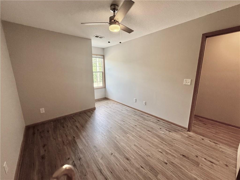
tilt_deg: -12.5
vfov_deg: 85.7
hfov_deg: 102.1
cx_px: 120
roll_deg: -0.4
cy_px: 90
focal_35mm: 14
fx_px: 97
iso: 250
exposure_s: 1/120
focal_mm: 2.22
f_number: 2.2
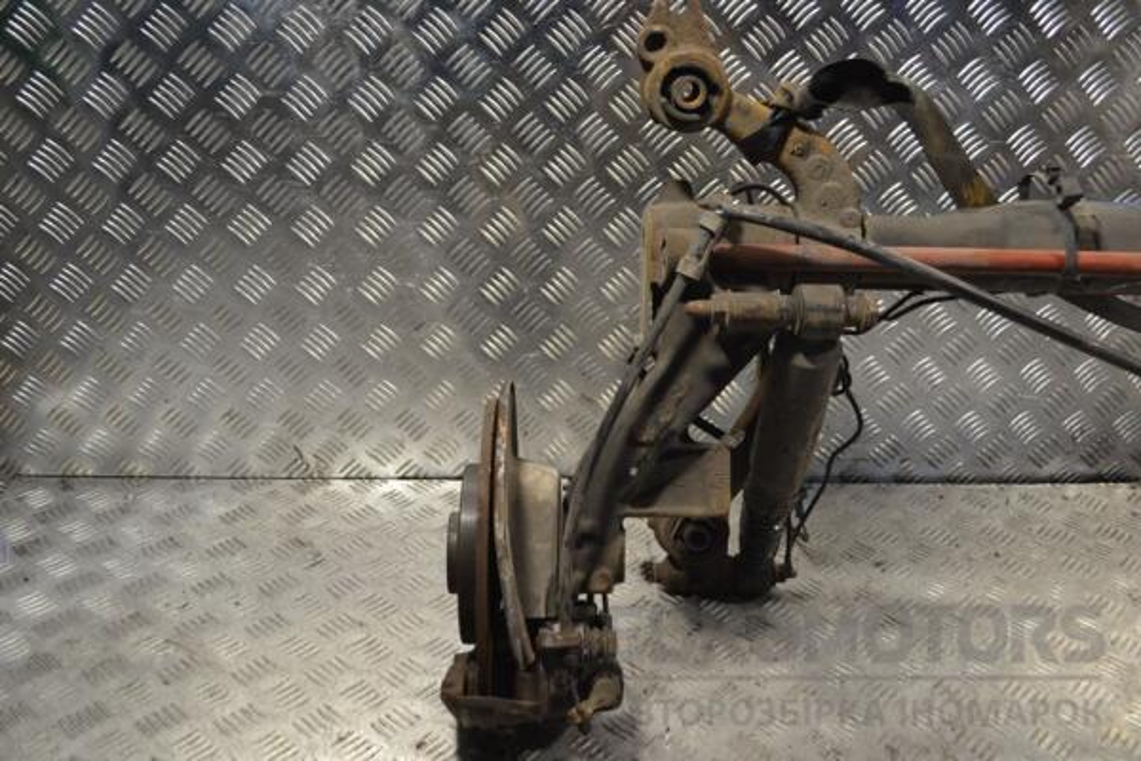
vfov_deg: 36.9
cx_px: 570
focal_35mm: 36
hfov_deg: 53.1
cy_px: 380
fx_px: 1141
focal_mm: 24
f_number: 5
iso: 400
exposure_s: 1/100
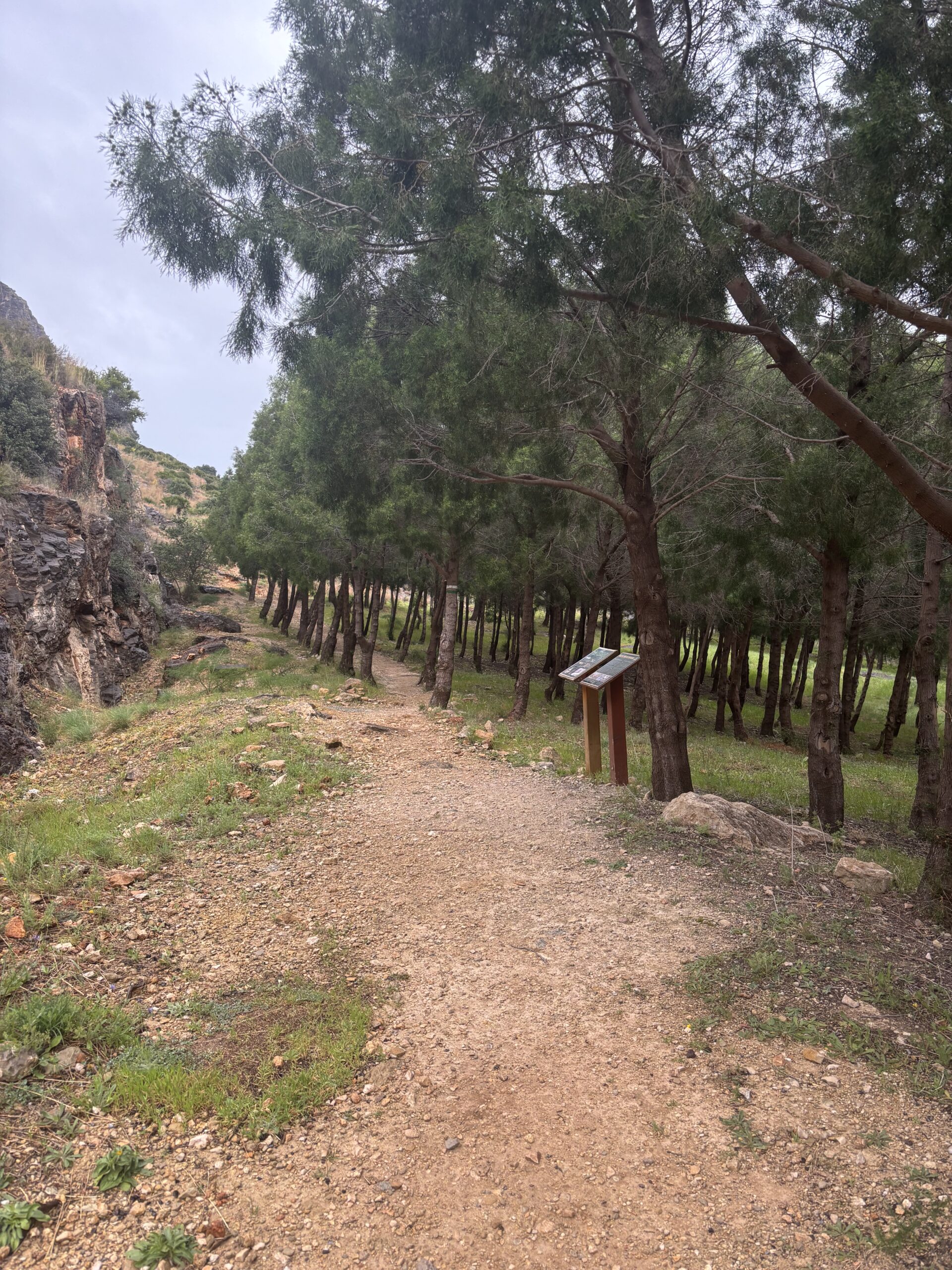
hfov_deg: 53.1
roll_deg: +3.2
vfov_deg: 67.3
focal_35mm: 26
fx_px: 953
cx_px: 476
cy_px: 635
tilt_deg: -4.2
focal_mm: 5.96
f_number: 1.6
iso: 80
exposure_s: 1/121
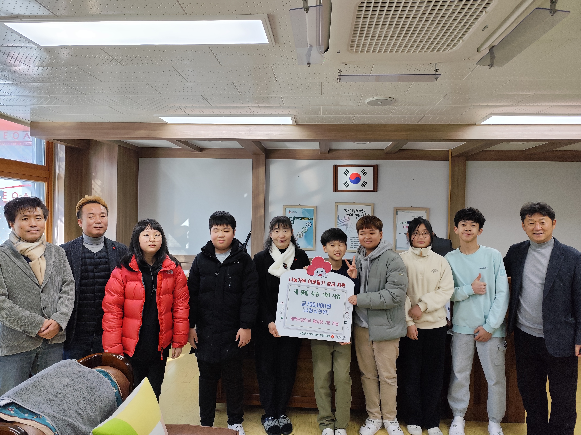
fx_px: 386
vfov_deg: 58.9
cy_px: 218
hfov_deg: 73.9
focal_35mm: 23
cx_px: 290
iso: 125
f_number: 1.65
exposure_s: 1/120
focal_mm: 6.14
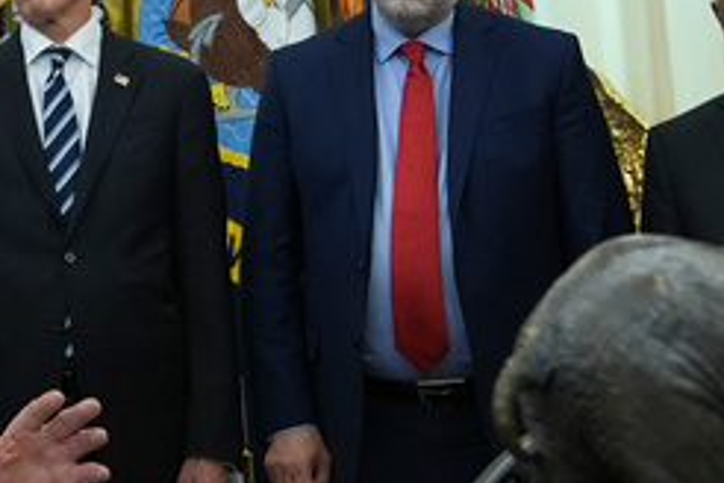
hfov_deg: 18.8
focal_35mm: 100
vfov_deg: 13.1
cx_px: -241
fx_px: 2011
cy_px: -180
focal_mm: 24
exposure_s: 1/200
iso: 3200
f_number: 2.8
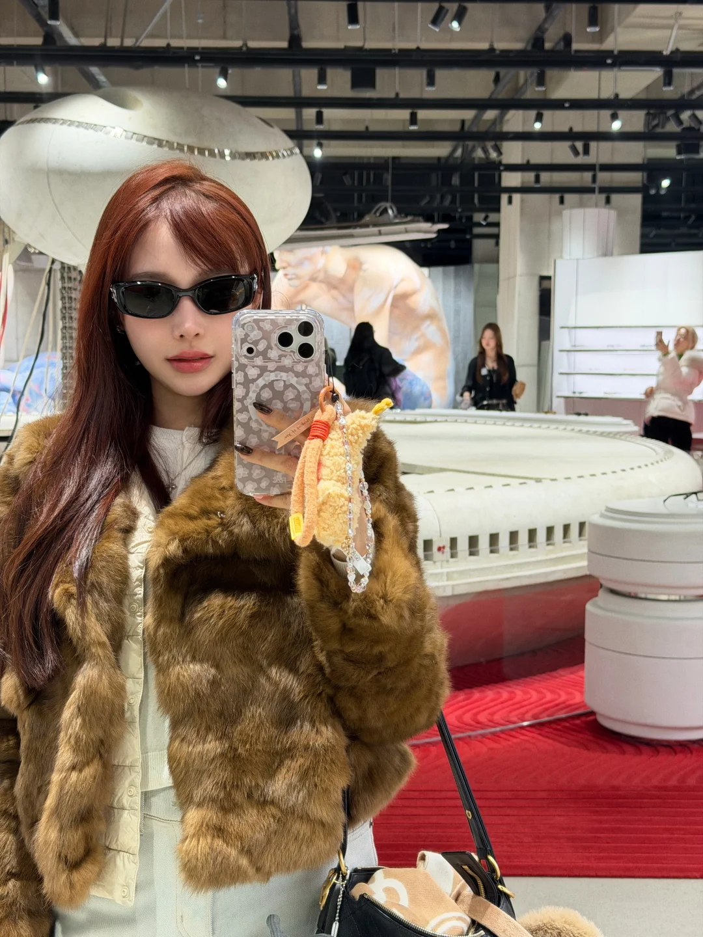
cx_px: 352
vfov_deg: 39.7
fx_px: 1300
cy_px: 468
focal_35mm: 48
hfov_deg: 30.3
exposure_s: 1/136
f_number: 1.78
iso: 160
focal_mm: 6.76
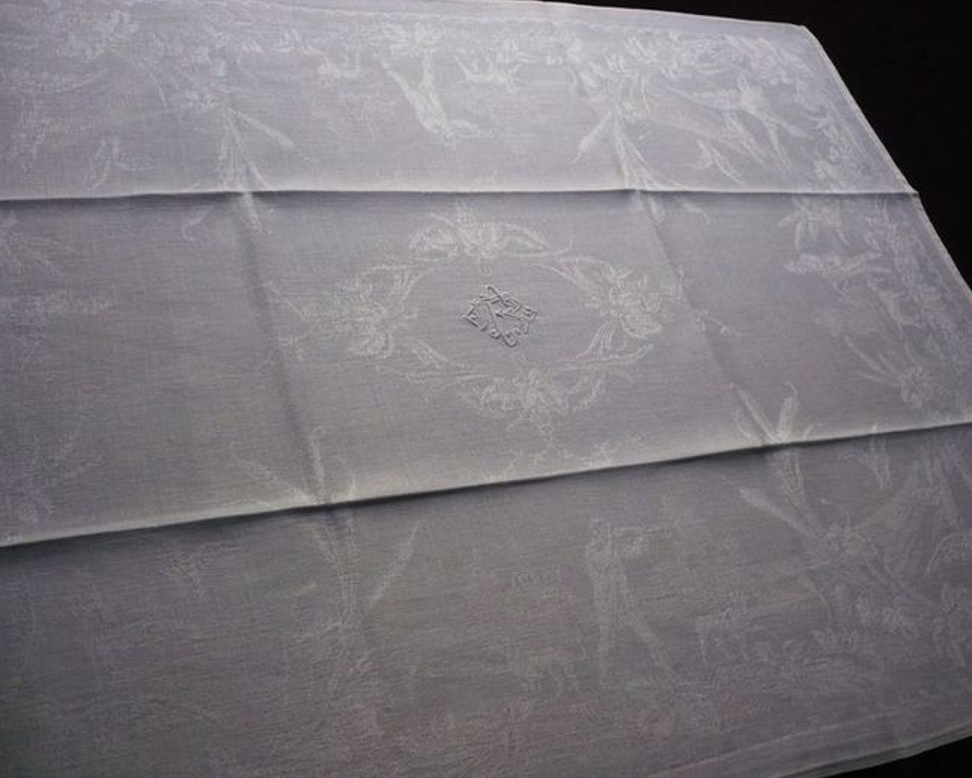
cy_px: 393
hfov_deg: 49.1
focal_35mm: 37
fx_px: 1065
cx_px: 501
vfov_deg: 40.1
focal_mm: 5.8
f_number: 2.8
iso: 400
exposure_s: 1/500
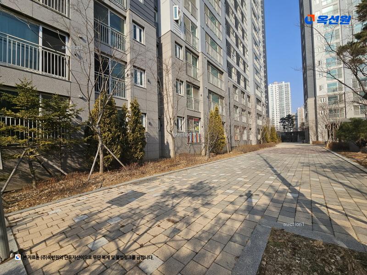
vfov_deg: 89.9
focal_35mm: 13
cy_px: 138
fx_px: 138
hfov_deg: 106.2
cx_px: 184
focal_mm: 2.2
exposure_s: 1/1770
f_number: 2.2
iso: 50
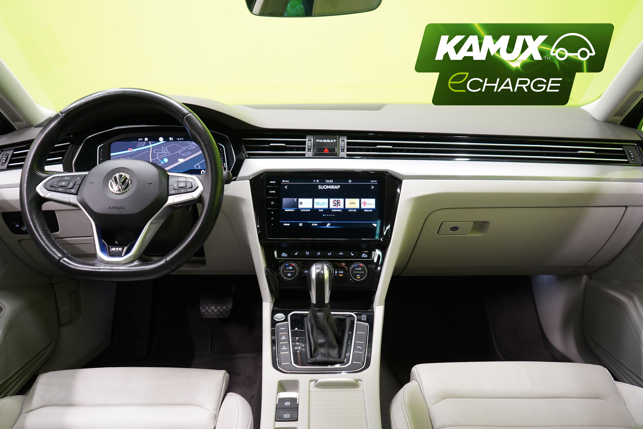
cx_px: 322
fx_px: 500
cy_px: 214
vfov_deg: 46.4
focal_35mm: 28
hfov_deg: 65.5
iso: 1250
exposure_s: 1/25
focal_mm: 28
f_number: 5
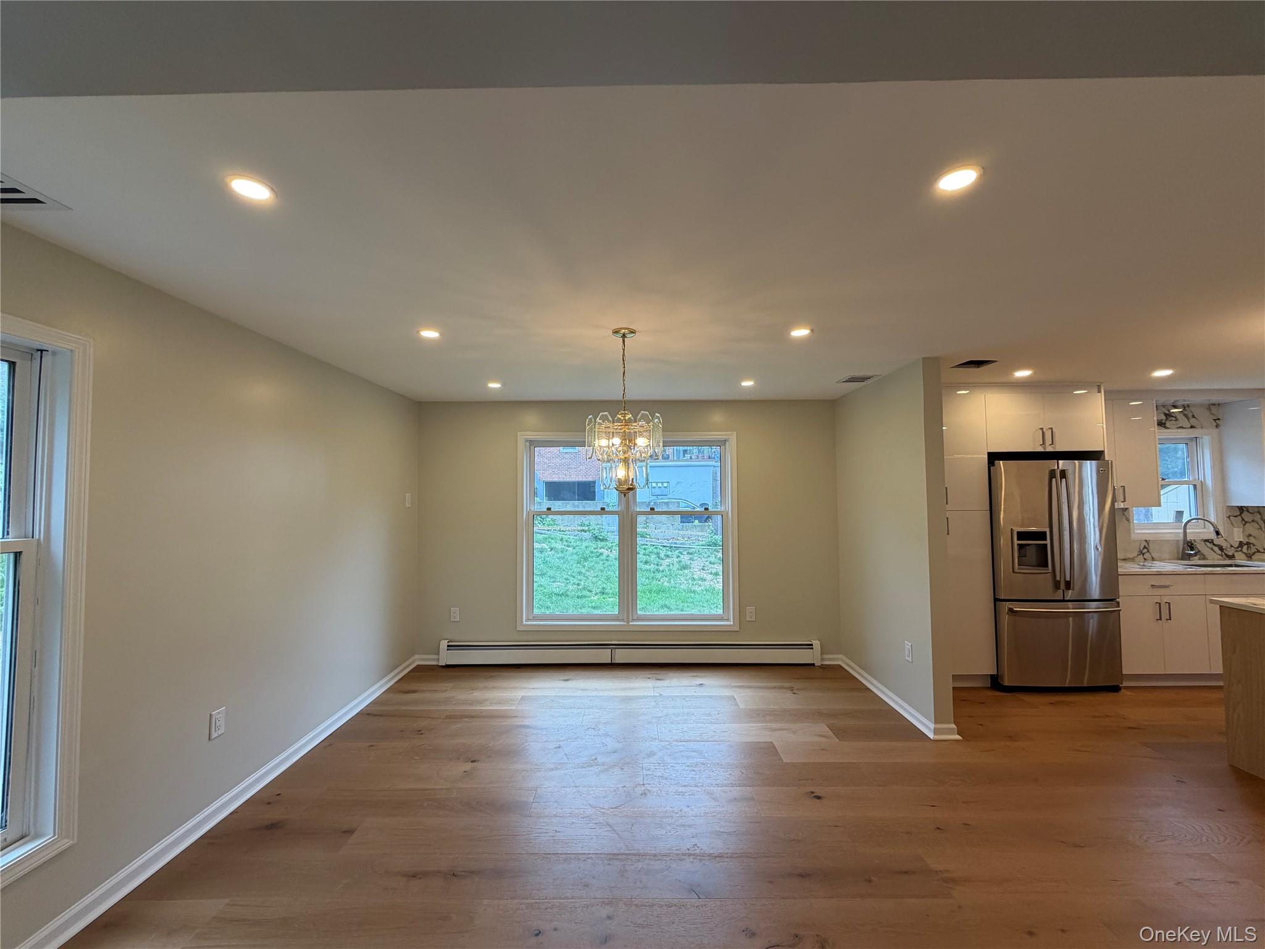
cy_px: 474
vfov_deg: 85.7
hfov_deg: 102.1
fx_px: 512
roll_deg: +1.5
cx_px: 632
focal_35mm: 14
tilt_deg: +3.0
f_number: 2.2
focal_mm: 2.22
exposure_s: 1/120
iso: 100
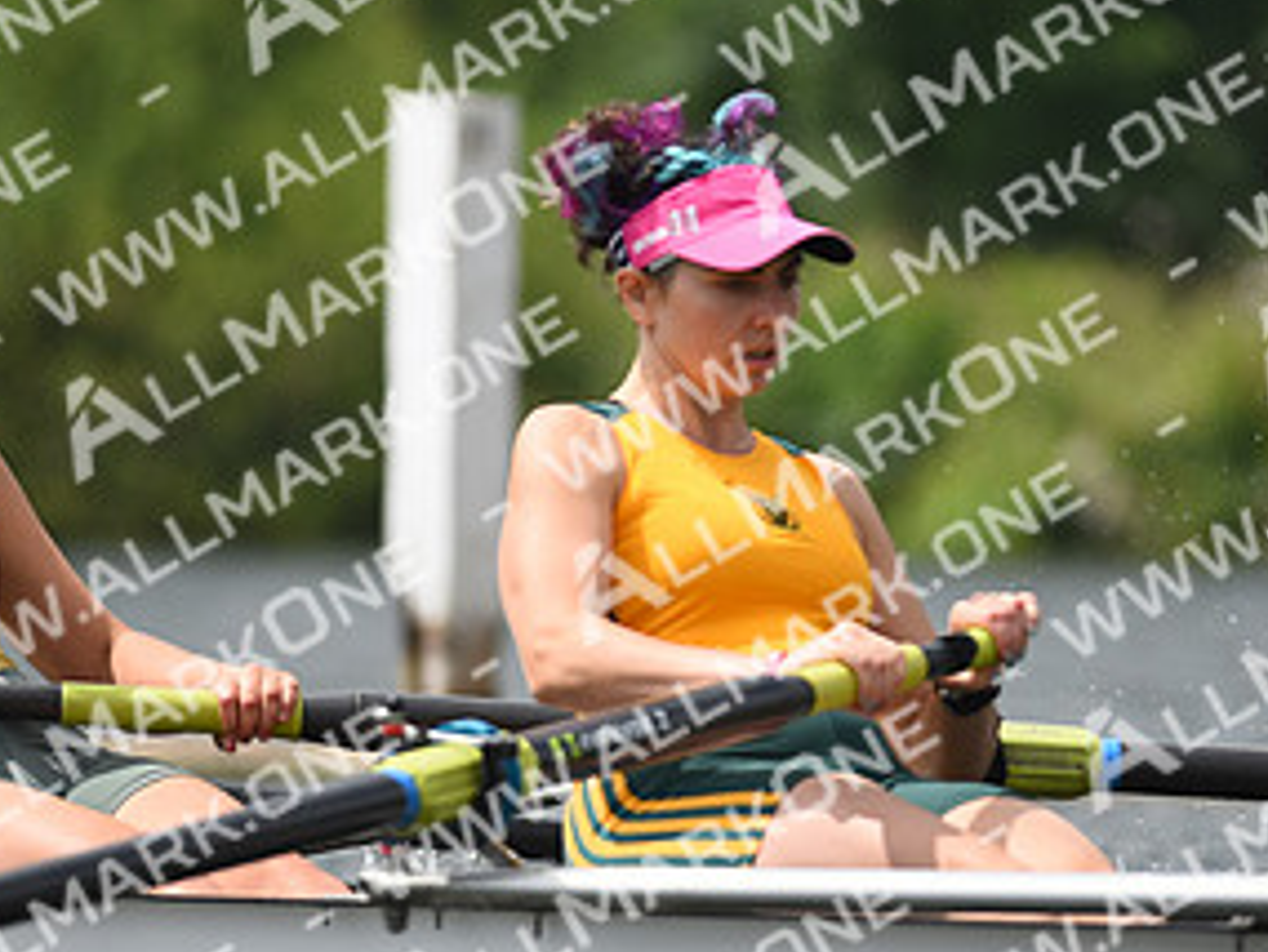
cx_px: 654
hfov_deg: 3.4
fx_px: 21511
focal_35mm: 587
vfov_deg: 2.5
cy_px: 331
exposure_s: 1/1600
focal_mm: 300
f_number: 4
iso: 125
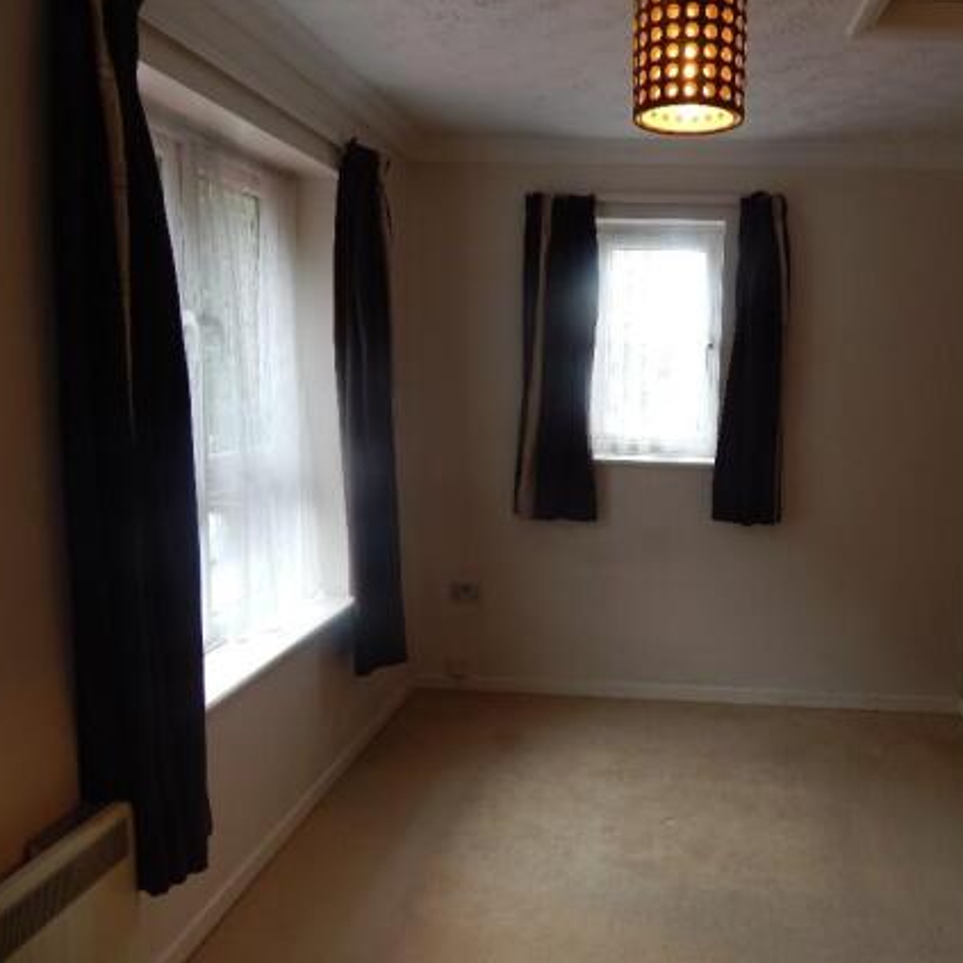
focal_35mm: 28
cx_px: 632
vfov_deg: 57.3
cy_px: 477
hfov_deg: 56.2
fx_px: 881
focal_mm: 4
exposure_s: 1/50
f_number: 3
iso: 125
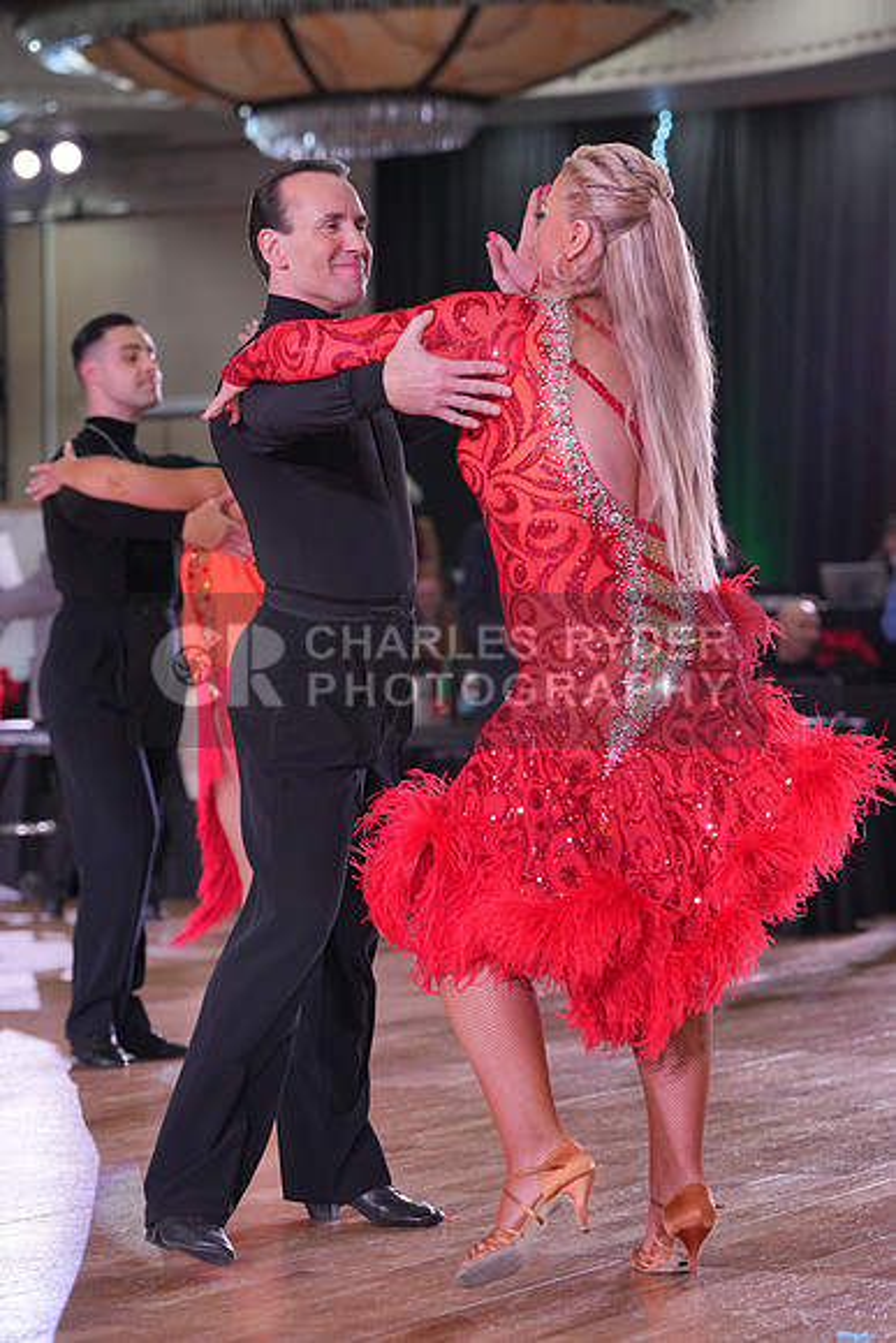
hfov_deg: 13.2
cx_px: 448
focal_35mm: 104
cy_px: 672
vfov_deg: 19.6
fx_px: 3880
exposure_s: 1/500
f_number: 4
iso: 1600
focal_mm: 104
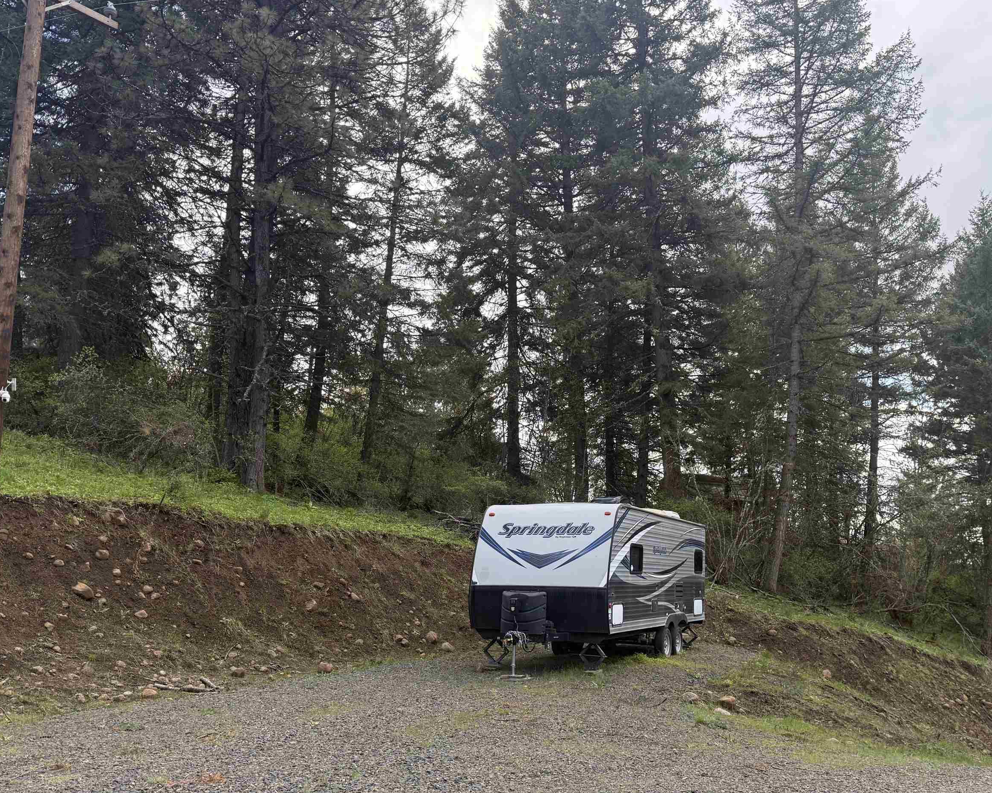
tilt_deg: +8.4
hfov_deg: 56.4
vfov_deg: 47.0
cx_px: 632
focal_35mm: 31
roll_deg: +0.4
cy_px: 456
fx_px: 910
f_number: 1.78
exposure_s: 1/1005
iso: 100
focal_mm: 6.76
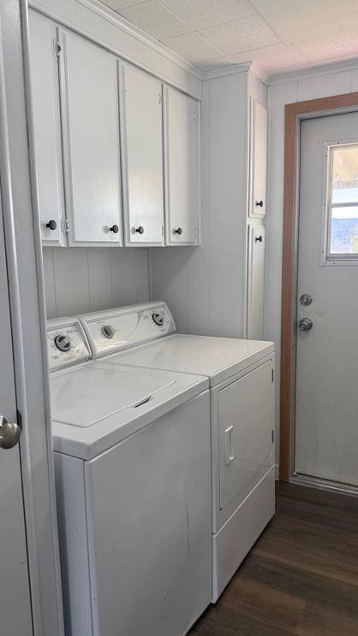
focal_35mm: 27
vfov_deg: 69.9
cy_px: 318
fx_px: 456
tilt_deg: -7.5
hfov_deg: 42.8
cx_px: 170
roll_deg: +0.7
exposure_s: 1/230
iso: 125
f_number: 1.78
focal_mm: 6.76
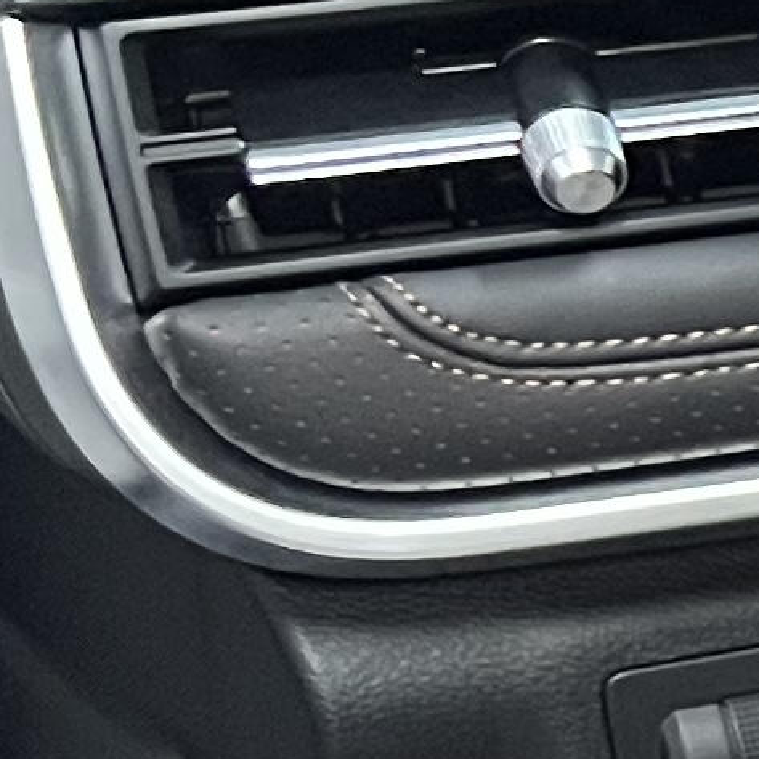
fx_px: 4862
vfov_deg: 8.9
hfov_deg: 7.5
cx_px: 2478
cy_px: 791
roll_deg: -5.7
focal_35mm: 196
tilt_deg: -28.9
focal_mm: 5.7
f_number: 1.5
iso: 500
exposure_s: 1/33
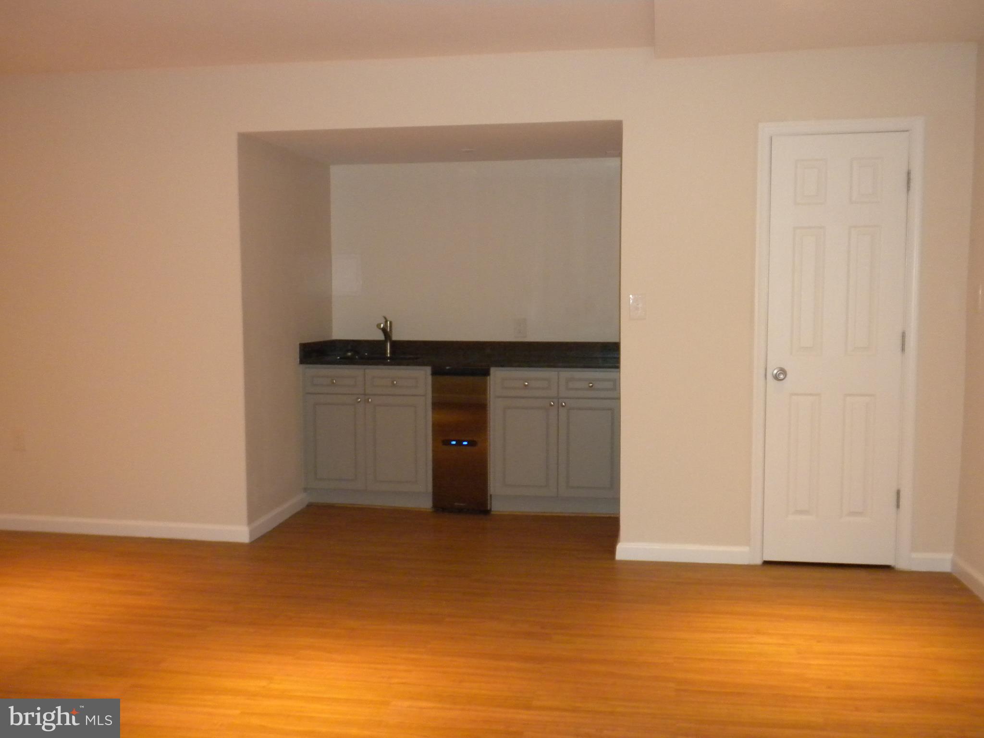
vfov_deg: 38.7
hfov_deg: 50.1
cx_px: 492
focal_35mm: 37
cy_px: 369
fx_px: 1052
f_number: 3.5
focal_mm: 6.6
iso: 400
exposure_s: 1/30
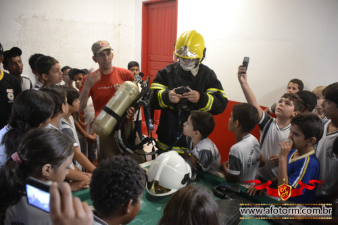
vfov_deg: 43.6
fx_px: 282
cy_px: 112
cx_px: 169
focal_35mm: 30
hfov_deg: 61.9
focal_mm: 20
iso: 2200
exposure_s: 1/60
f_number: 3.5
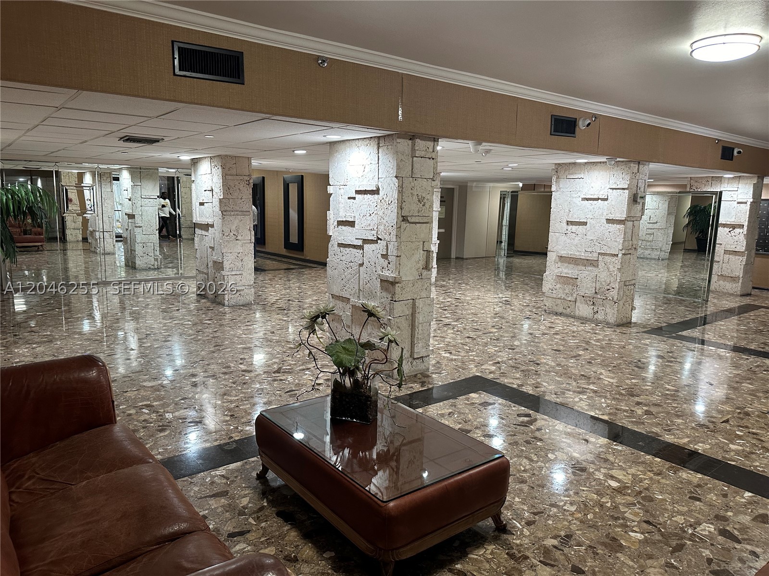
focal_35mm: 24
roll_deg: -1.6
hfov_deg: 71.6
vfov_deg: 56.8
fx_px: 533
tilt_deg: -8.2
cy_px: 288
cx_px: 384
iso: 250
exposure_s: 1/60
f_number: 1.78
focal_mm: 6.86
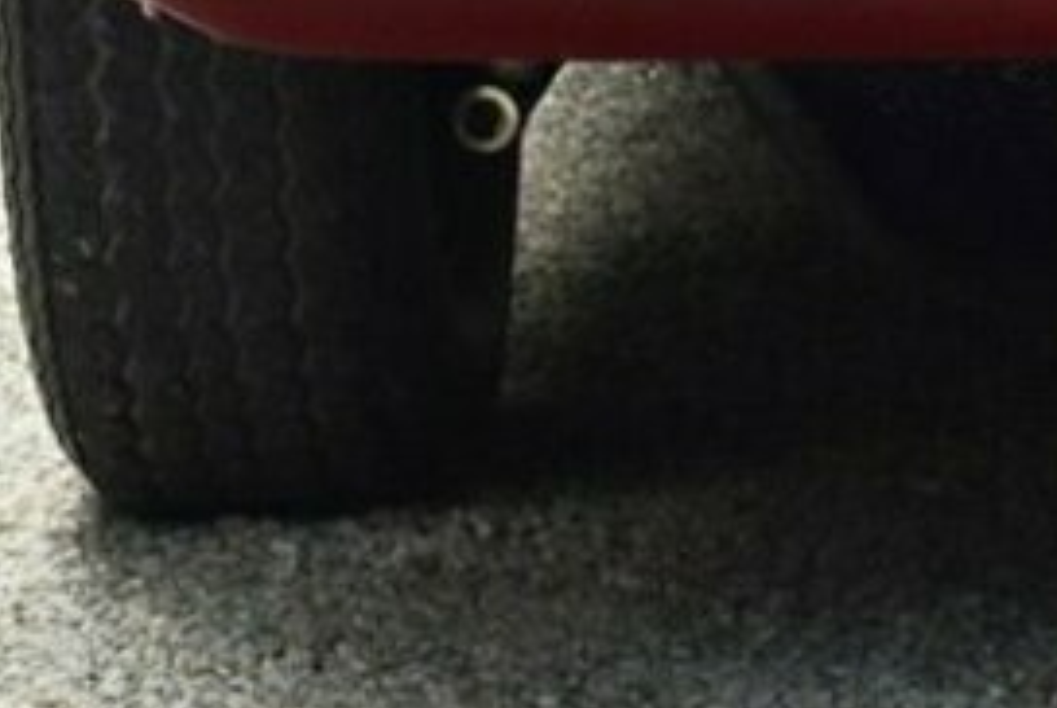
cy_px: -692
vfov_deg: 5.8
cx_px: 1640
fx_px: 6796
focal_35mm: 231
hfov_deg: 8.7
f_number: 5.6
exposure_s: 1/250
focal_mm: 35
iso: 400
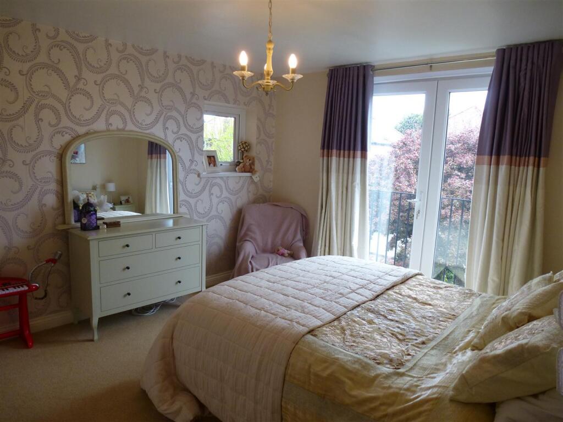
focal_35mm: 24
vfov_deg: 56.8
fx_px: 390
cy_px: 211
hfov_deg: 71.6
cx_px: 282
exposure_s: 1/60
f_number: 3.3
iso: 250
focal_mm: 4.3
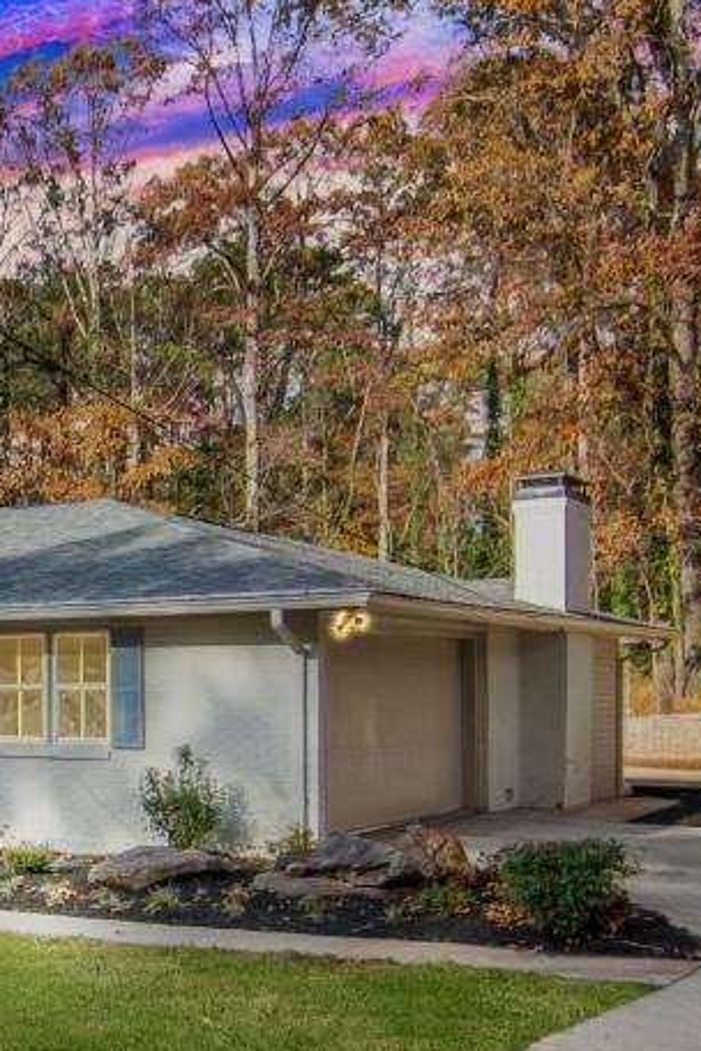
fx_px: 1499
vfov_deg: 38.1
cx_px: -279
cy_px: 731
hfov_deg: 22.6
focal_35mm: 51
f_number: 2.8
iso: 200
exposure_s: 1/1600
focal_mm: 13
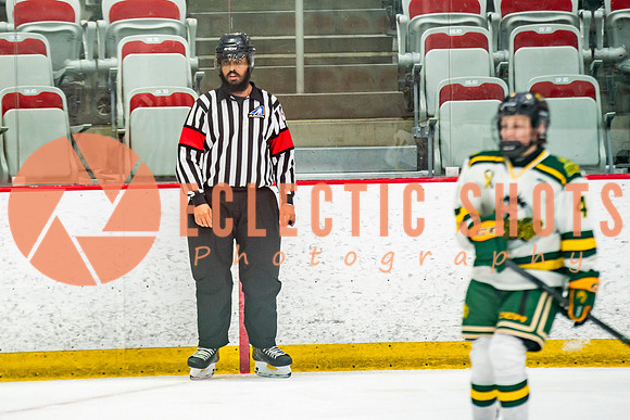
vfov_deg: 4.3
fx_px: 5609
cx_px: 225
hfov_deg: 6.4
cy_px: 184
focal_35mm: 320
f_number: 2.8
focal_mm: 190
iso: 1250
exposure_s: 1/640
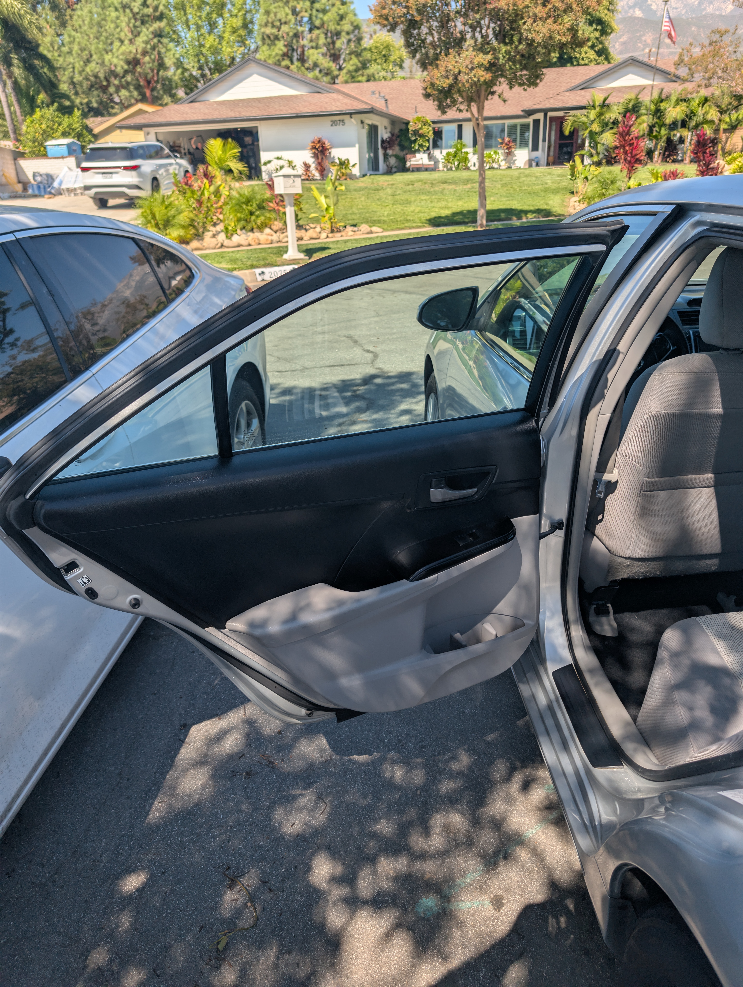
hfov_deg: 56.9
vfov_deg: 71.5
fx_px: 685
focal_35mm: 24
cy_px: 494
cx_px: 372
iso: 21
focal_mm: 6.9
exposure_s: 1/986
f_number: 1.68
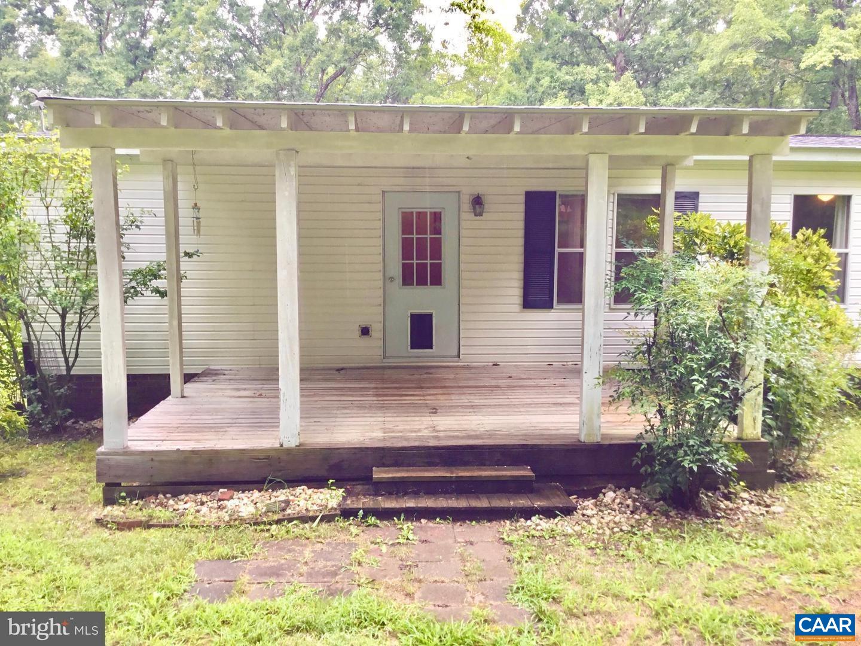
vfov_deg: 45.4
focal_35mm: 31
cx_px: 430
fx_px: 771
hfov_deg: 58.4
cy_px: 323
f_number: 2.4
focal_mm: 3.3
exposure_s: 1/60
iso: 25
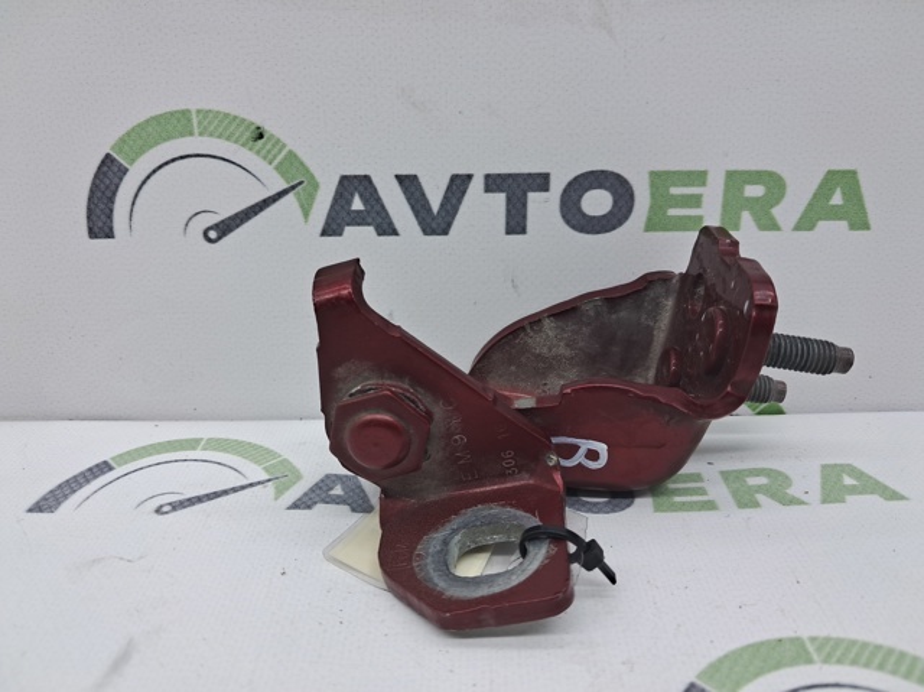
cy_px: 346
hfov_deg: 65.4
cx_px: 462
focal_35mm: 27
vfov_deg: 51.3
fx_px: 720
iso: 50
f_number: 1.8
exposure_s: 1/100
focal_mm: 4
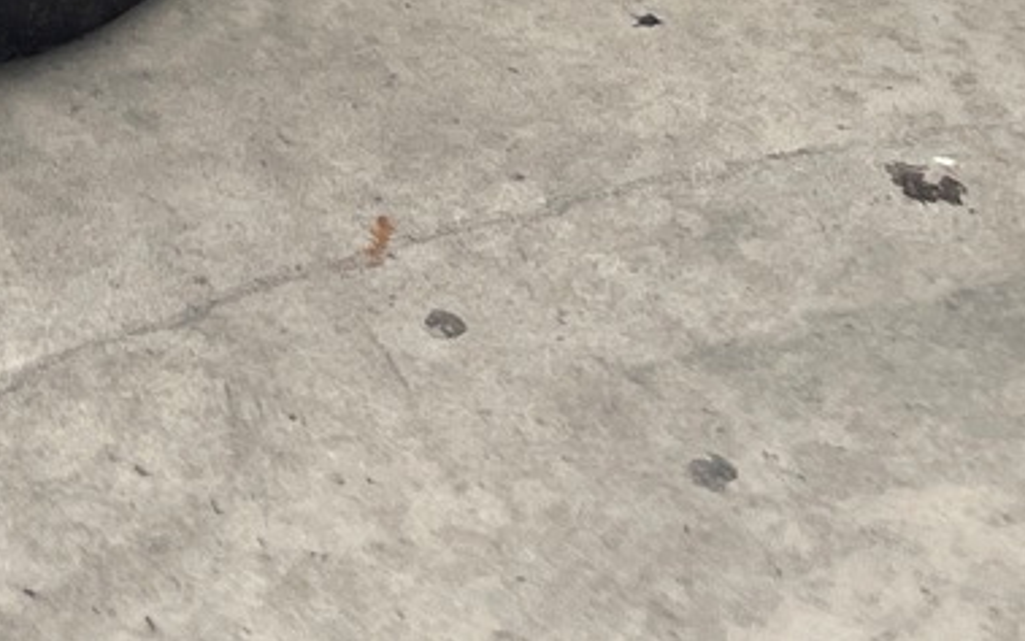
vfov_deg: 8.6
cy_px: -1177
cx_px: -284
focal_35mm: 131
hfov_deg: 15.2
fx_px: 3660
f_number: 1.6
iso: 32
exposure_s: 1/2817
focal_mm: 4.2
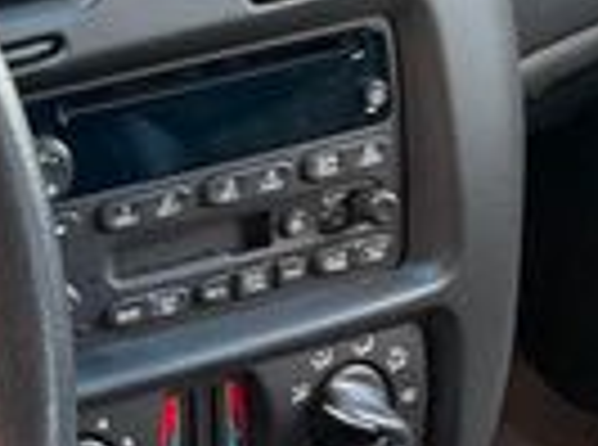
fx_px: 2412
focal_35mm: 140
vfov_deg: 10.5
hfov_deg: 13.4
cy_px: 315
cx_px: -283
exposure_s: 1/60
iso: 100
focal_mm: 3
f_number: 1.8
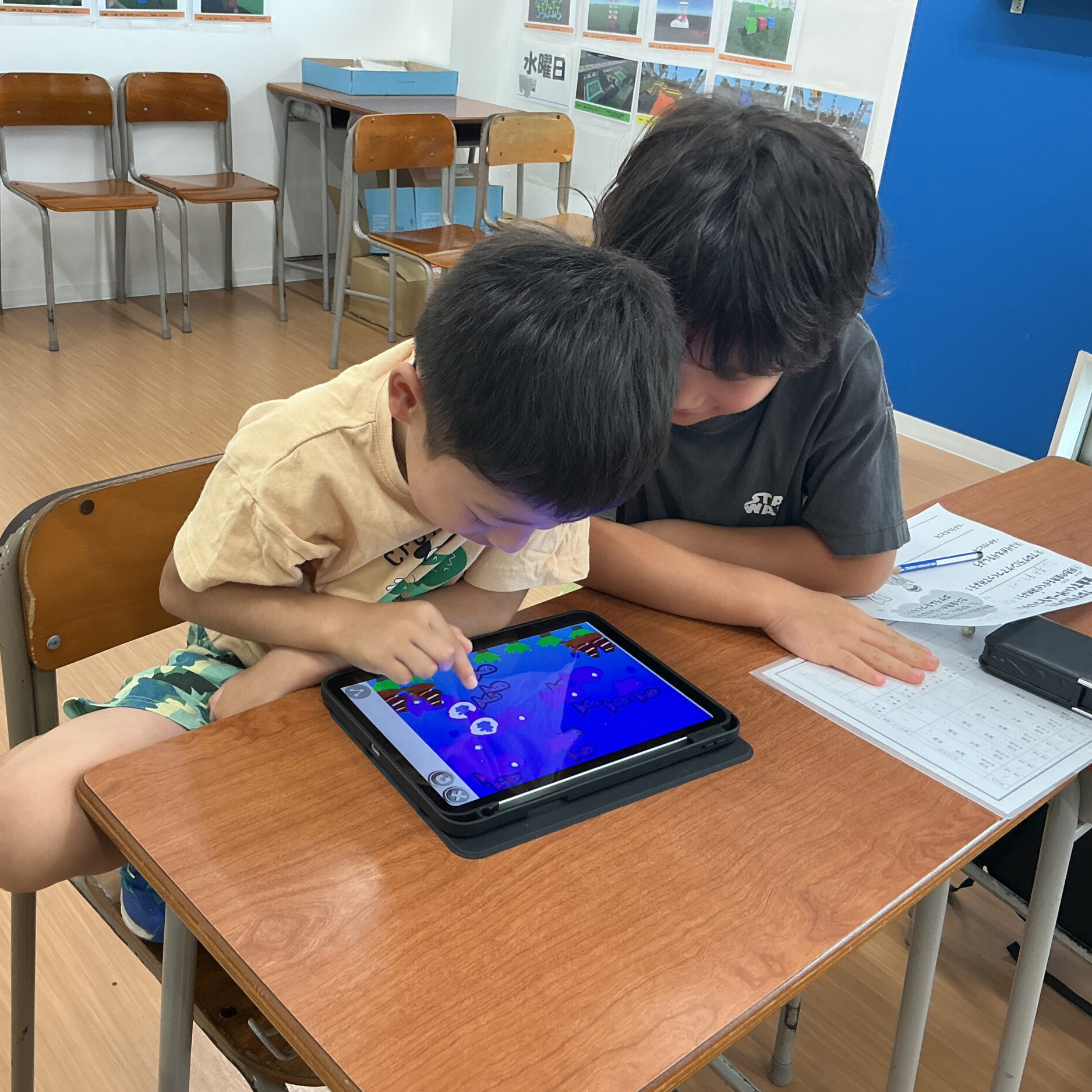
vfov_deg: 47.2
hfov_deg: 47.2
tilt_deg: -26.1
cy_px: 552
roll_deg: -5.0
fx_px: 1249
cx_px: 492
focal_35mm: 35
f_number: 1.8
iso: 64
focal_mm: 3
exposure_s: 1/60
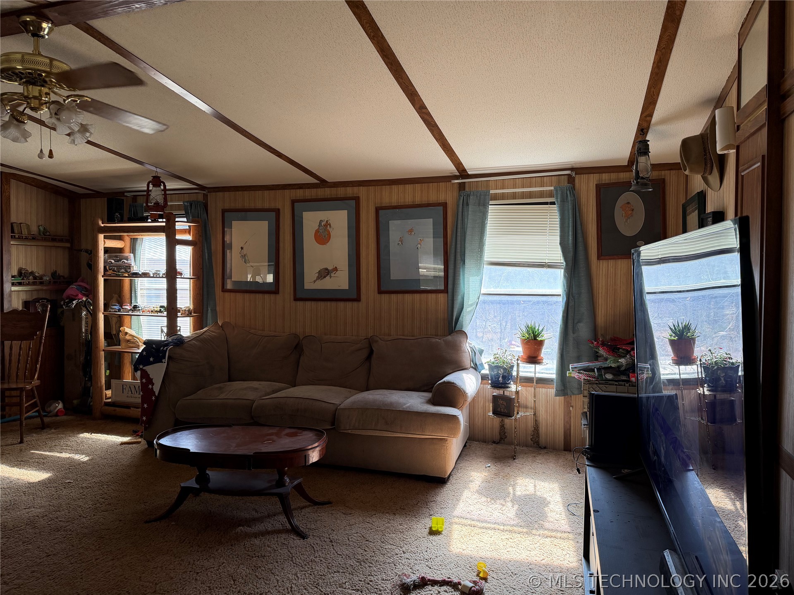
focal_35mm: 24
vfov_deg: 56.8
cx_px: 397
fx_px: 550
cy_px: 298
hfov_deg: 71.6
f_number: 1.78
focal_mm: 6.76
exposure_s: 1/130
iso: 200
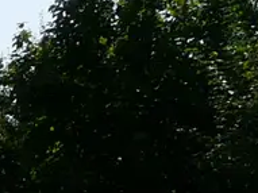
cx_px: -427
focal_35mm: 188
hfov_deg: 9.1
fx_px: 1400
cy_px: 297
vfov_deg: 7.7
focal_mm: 4.6
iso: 100
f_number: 6.3
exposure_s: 1/400
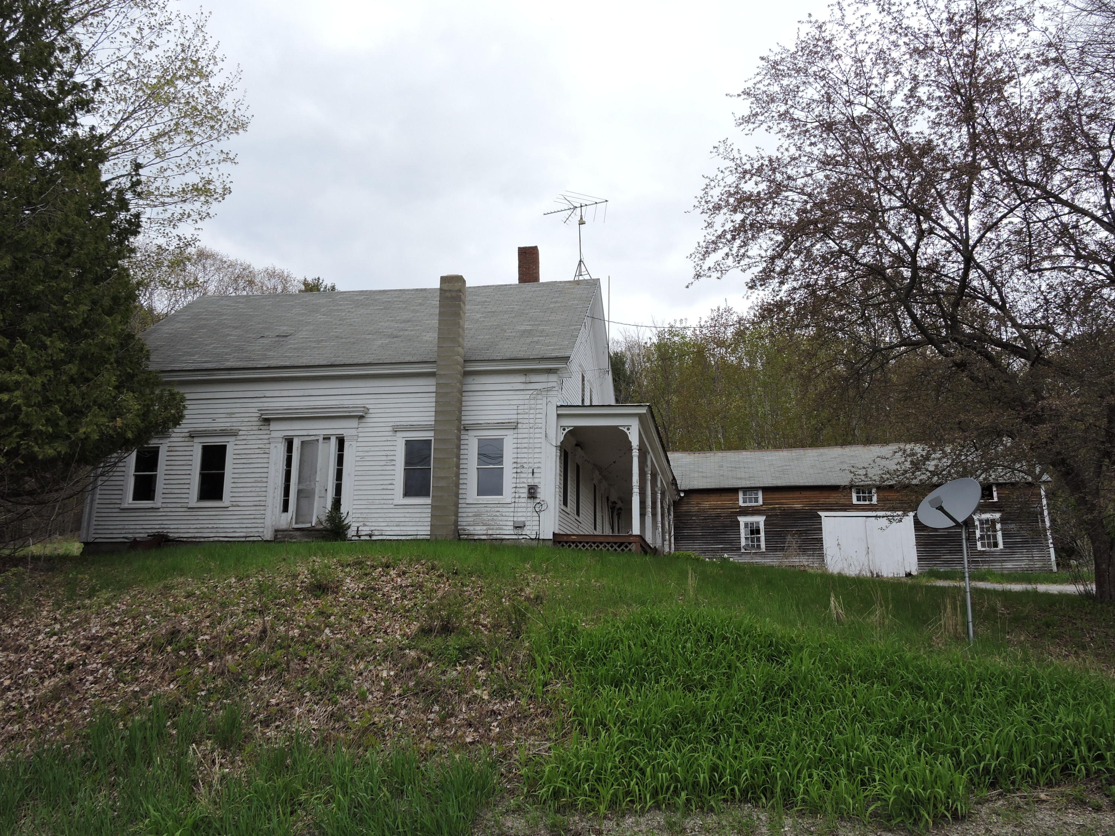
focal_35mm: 30
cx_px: 558
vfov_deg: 46.8
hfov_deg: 60.0
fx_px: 966
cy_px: 418
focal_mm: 5.4
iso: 100
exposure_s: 1/320
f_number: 3.5
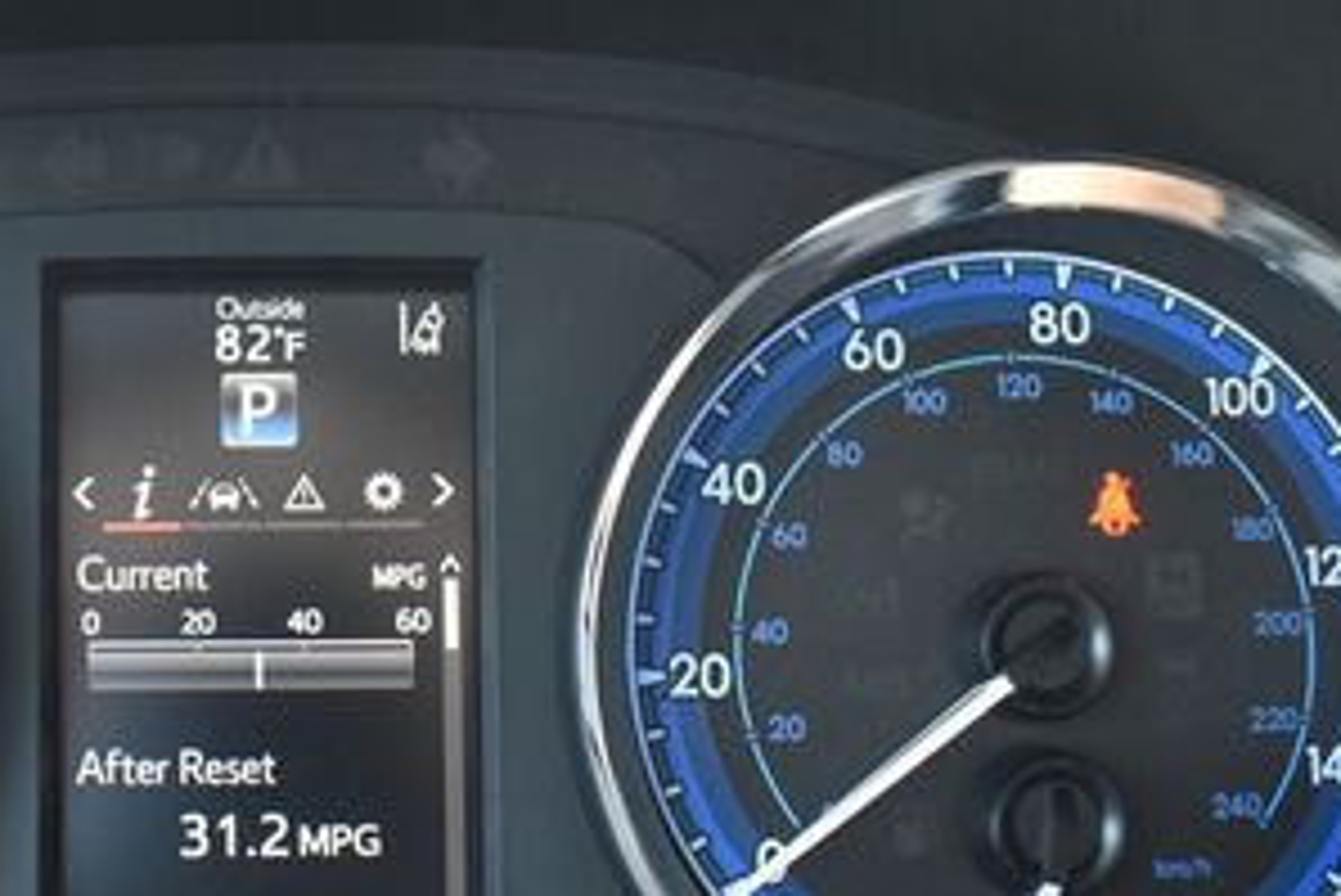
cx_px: 216
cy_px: 349
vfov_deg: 23.4
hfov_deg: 33.2
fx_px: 2161
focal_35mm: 58
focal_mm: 18
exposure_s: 1/125
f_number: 3.5
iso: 1600
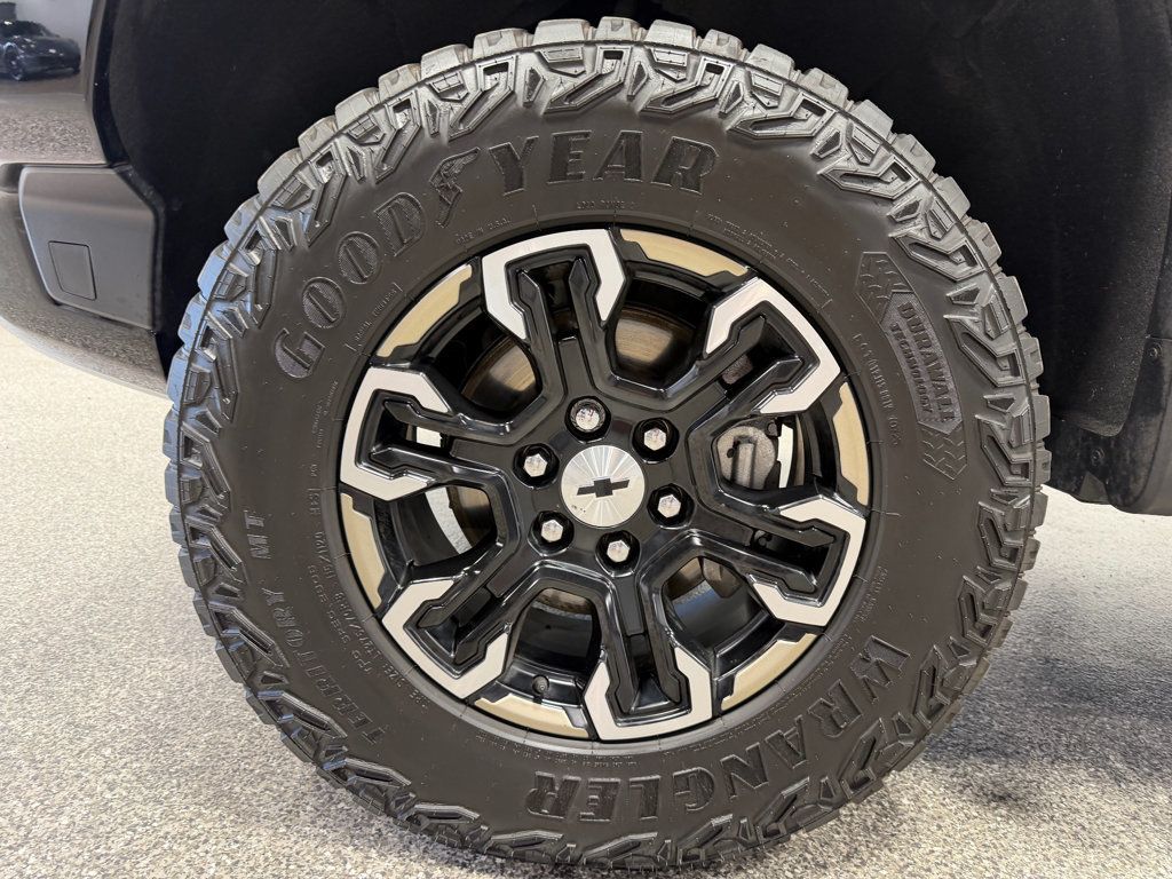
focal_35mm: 24
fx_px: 813
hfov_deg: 71.6
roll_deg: -4.0
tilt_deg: -14.4
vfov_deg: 56.8
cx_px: 586
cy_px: 440
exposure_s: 1/60
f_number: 1.78
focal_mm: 6.76
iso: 125
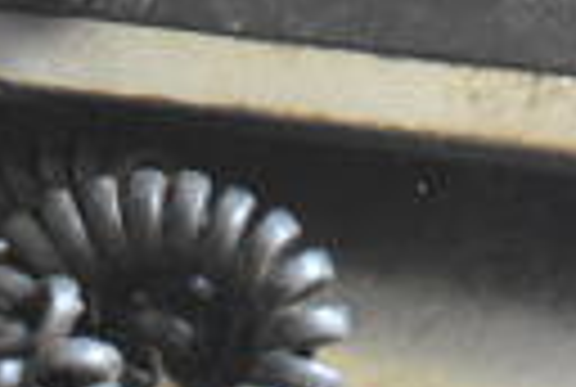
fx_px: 2861
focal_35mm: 178
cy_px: -466
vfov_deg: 7.4
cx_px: 454
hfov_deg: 11.5
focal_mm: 25
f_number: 4
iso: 5000
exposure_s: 1/40
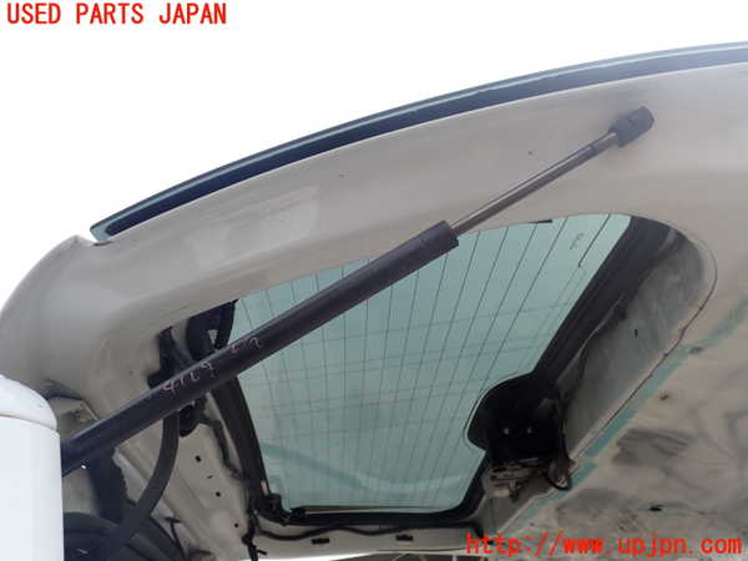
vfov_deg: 46.8
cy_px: 280
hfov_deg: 60.0
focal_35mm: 30
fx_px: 648
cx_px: 374
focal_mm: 5.4
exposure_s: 1/500
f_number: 3.2
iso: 100
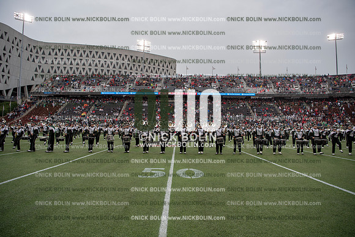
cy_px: 118
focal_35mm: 24
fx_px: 237
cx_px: 178
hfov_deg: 73.7
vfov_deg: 53.2
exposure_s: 1/800
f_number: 3.5
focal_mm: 24
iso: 250
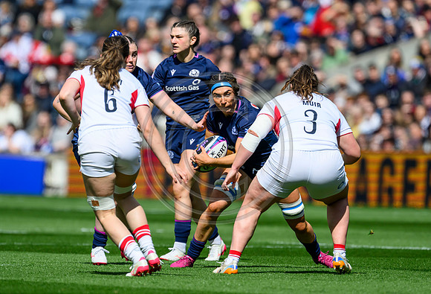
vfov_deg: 1.7
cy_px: 126
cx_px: 220
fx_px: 9768
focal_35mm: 811
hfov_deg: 2.5
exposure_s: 1/5000
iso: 500
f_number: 5
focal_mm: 560
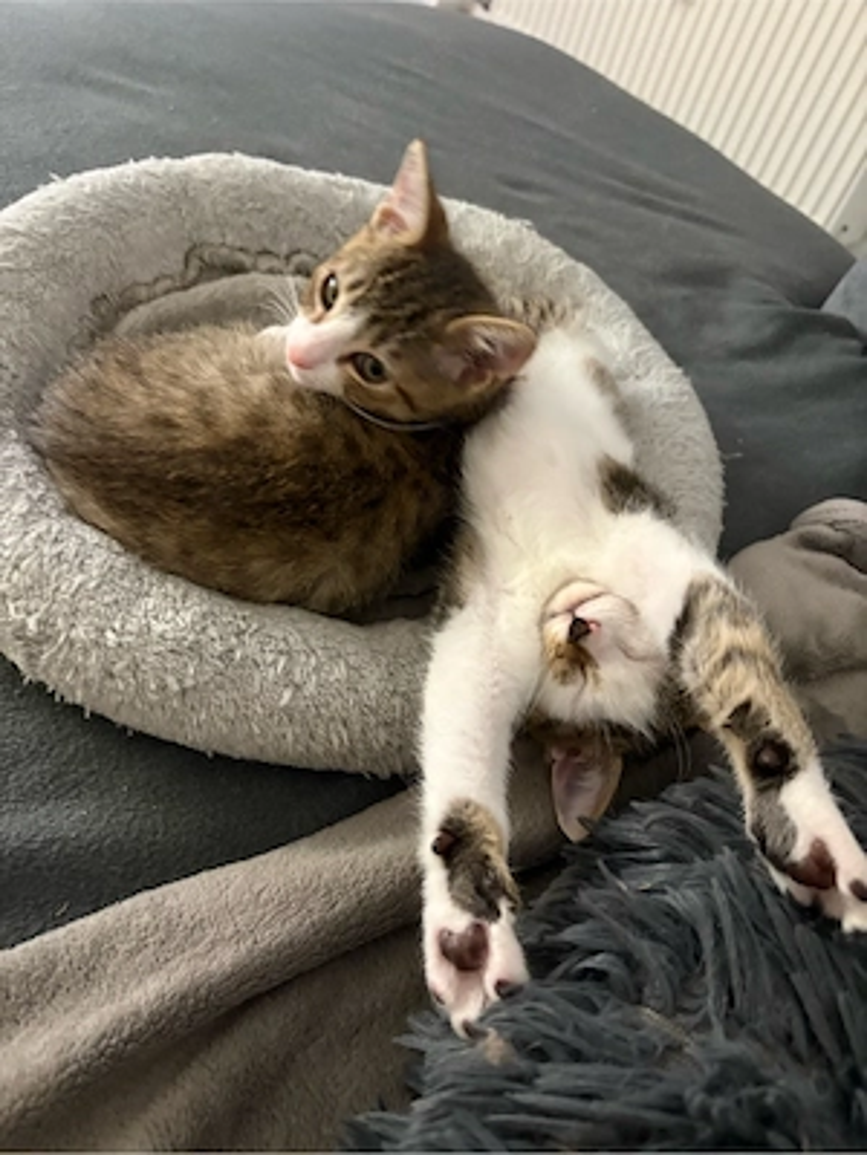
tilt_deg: -45.7
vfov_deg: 67.3
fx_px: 868
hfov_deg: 53.1
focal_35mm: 26
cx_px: 434
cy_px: 578
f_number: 1.6
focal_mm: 5.96
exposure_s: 1/30
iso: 640
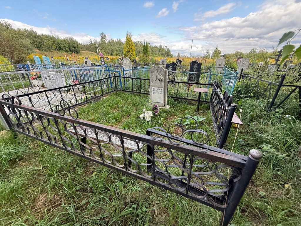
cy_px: 113
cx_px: 150
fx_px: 122
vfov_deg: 85.7
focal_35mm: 14
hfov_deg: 102.1
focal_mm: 2.22
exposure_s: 1/128
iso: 50
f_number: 2.2
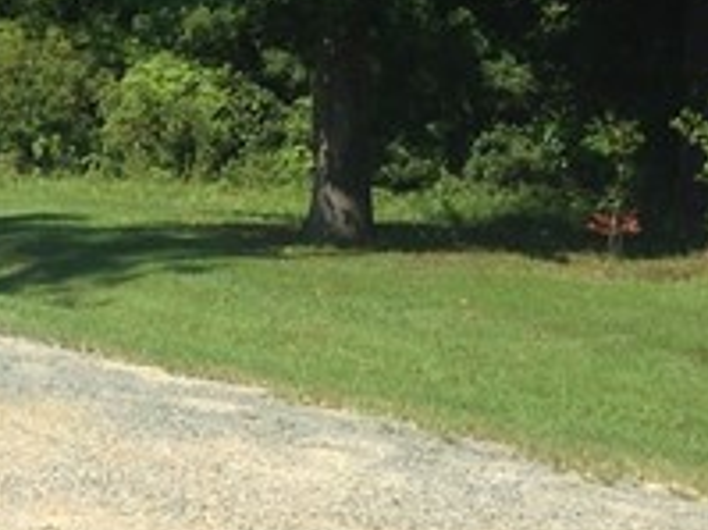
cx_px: -559
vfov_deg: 8.7
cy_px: -50
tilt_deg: -0.5
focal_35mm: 170
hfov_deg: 10.9
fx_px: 3475
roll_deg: +0.2
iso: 50
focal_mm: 4.12
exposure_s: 1/1261
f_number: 2.4
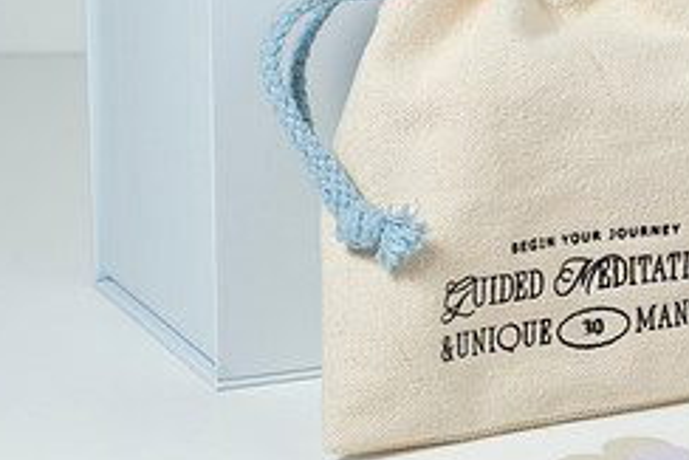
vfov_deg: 8.5
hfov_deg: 12.6
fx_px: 3083
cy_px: 259
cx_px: 721
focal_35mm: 161
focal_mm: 50
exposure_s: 1/200
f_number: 7.1
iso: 200
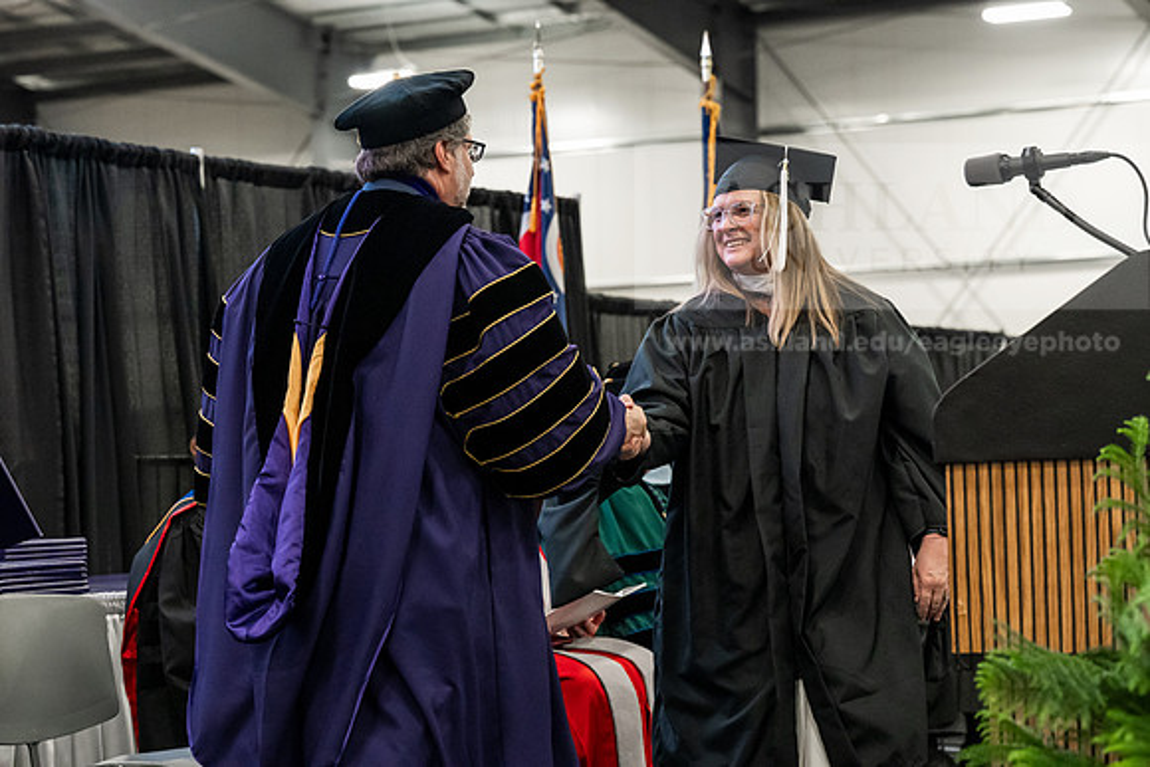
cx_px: 575
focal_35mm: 86
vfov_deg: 15.9
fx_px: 2748
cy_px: 384
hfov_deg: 23.6
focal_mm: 86
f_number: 5
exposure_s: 1/250
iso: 6400
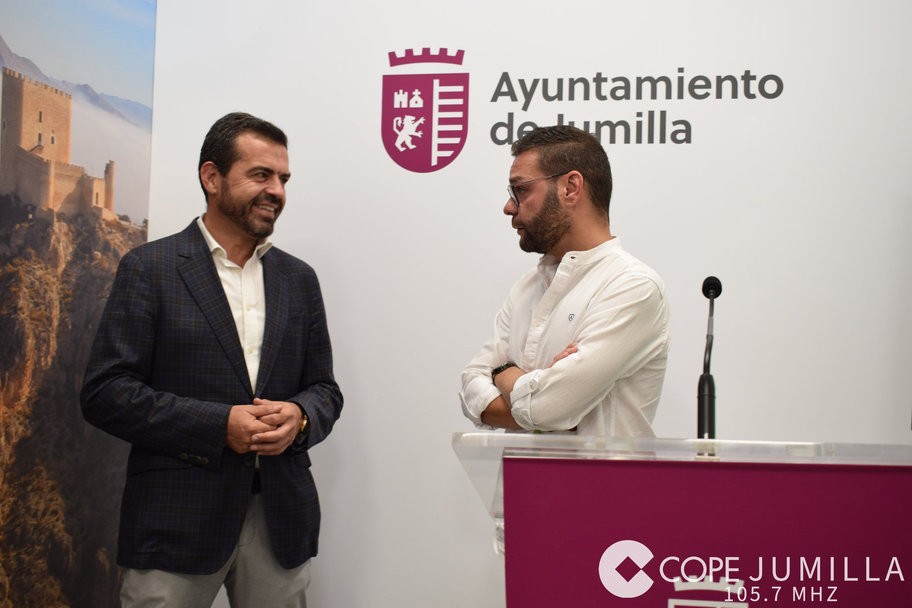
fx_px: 1140
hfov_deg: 43.6
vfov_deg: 29.9
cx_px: 456
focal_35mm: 45
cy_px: 304
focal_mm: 30
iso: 400
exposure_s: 1/15
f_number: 6.3
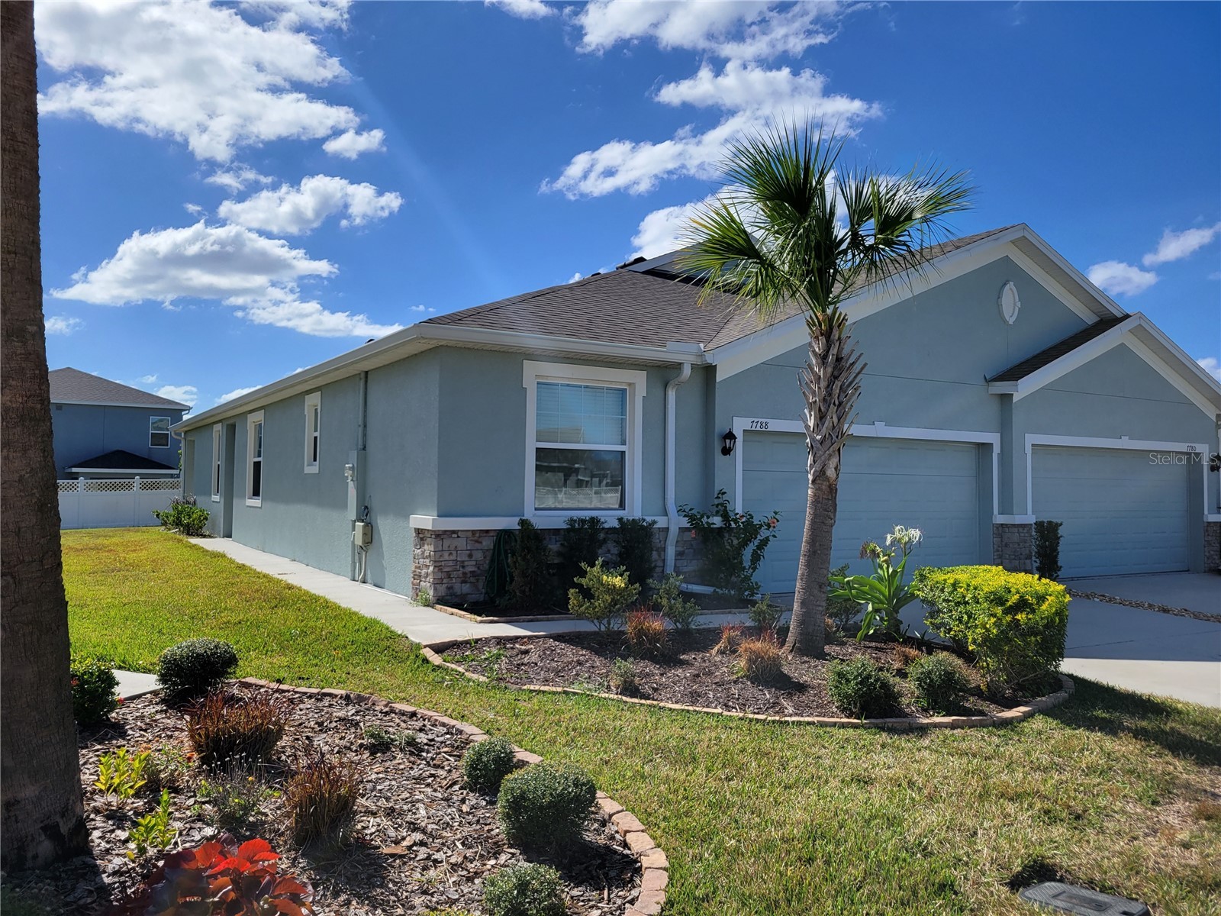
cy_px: 458
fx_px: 917
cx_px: 610
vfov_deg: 53.1
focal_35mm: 26
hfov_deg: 67.3
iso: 40
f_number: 1.8
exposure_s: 1/3924
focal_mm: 5.4
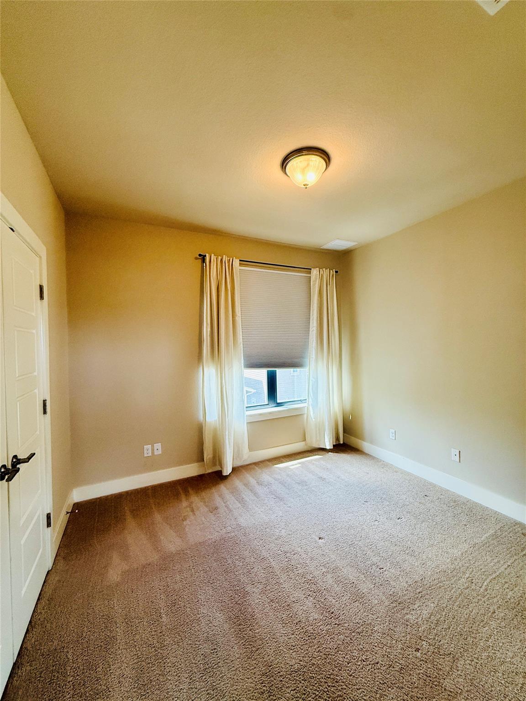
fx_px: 284
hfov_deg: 85.7
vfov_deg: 102.1
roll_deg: +1.3
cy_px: 350
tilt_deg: -1.6
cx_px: 263
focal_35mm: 14
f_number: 2.2
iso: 200
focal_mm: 2.22
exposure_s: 1/120
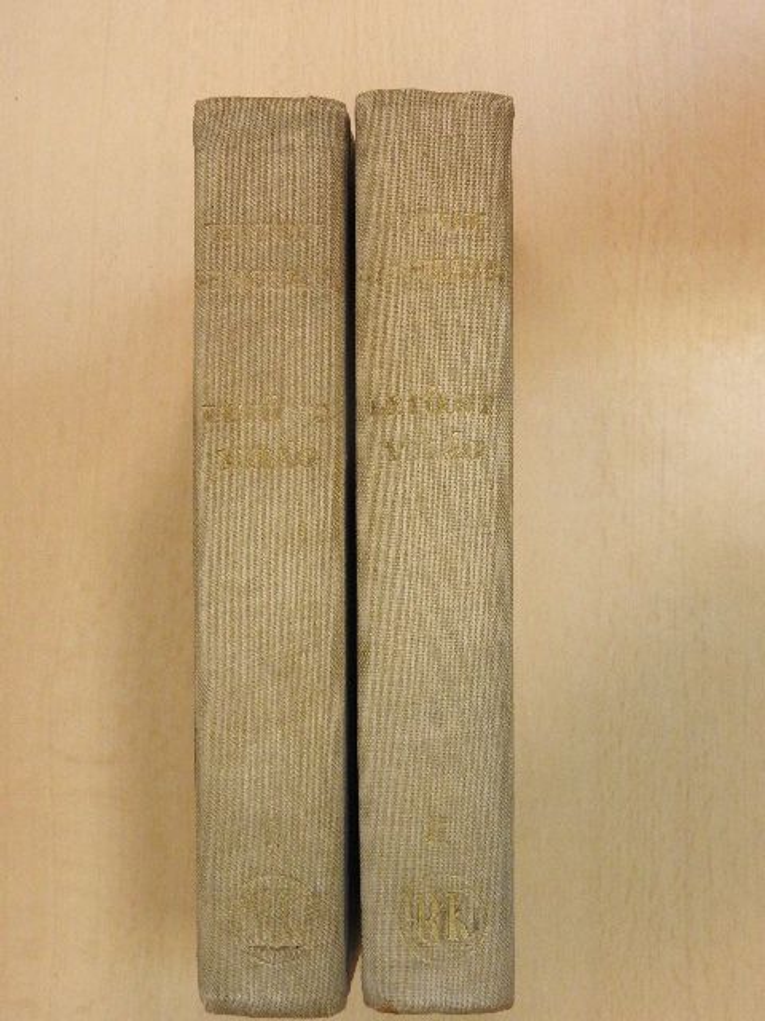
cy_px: 510
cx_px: 382
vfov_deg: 38.2
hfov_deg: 29.1
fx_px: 1473
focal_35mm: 50
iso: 1000
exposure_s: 1/60
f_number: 4
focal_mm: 9
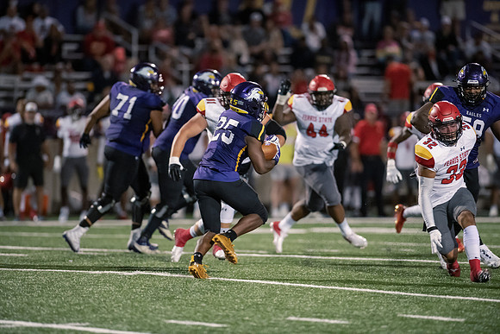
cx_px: 250
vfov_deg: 4.6
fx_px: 4167
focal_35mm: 300
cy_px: 167
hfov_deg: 6.9
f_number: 2.8
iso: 6400
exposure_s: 1/640
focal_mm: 300
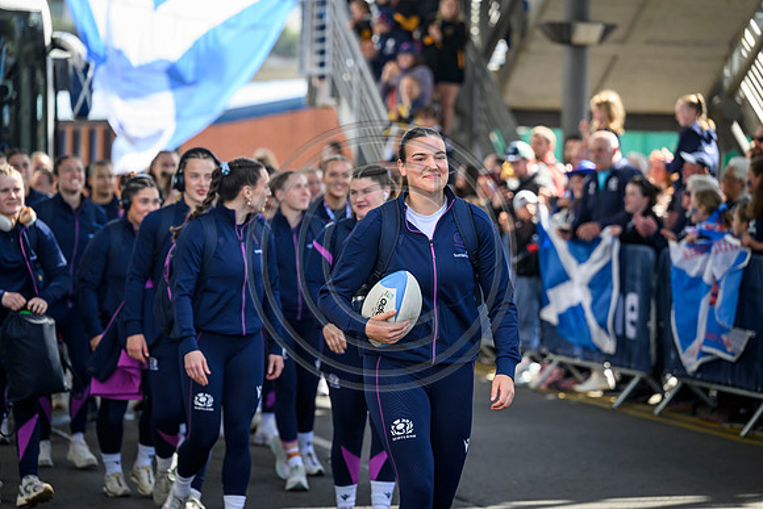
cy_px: 254
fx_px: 2968
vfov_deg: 9.8
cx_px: 382
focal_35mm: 140
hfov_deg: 14.7
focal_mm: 140
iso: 1000
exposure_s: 1/2000
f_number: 3.5
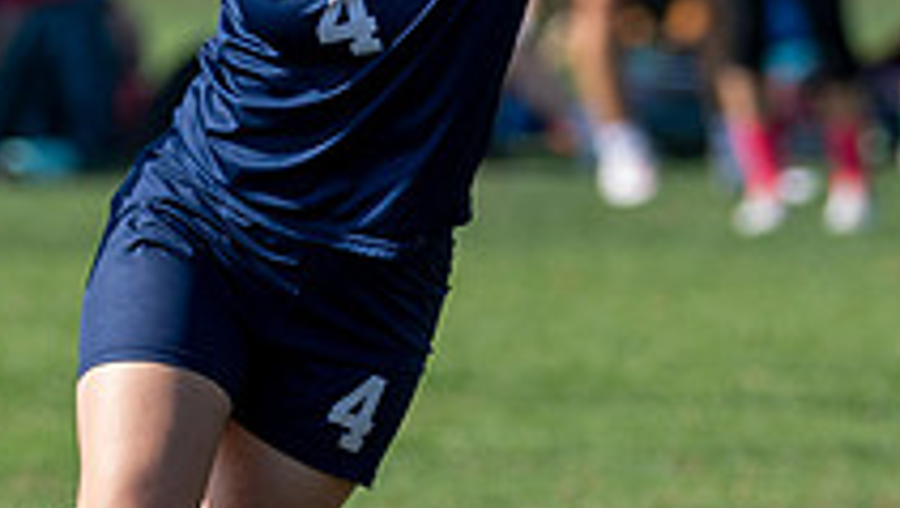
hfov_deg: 2.2
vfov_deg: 1.2
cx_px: 263
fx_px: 23736
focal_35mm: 994
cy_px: -86
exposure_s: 1/2500
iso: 200
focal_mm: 220
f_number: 3.2
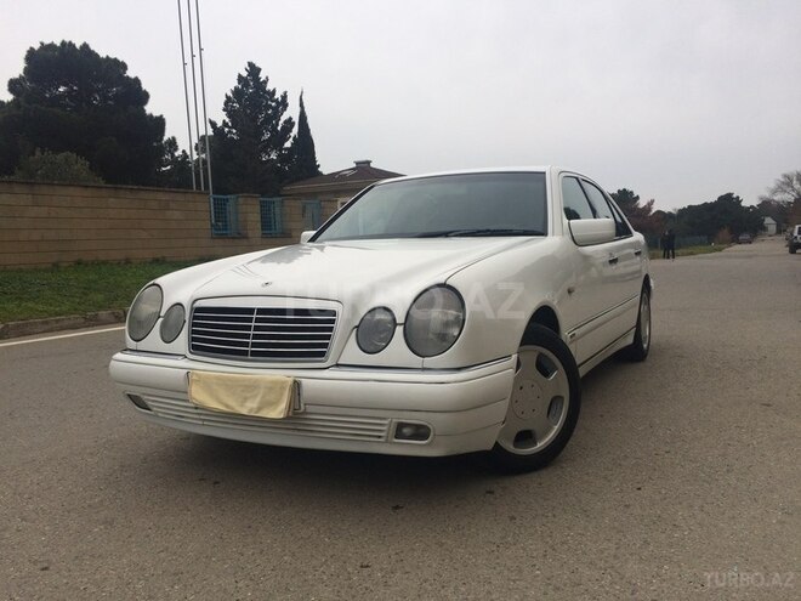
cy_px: 300
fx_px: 671
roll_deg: +2.9
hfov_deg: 61.7
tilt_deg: -5.4
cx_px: 400
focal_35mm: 29
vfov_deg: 48.2
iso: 32
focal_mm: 4.15
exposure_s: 1/684
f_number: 2.2
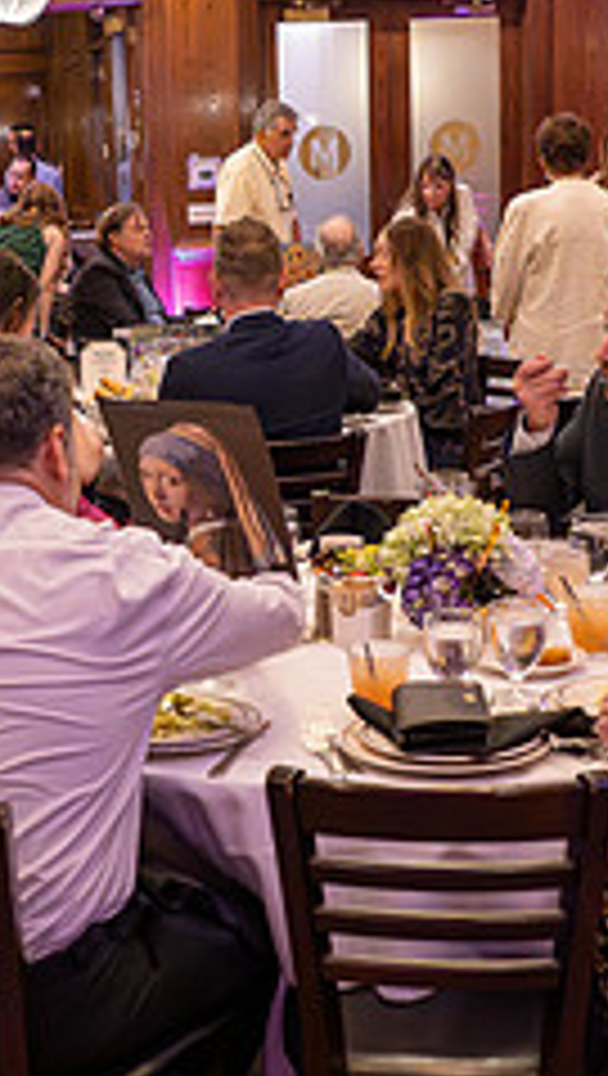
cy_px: 531
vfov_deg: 29.7
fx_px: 2028
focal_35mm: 71
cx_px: 47
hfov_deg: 16.8
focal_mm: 24
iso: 7200
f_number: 2.8
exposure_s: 1/125
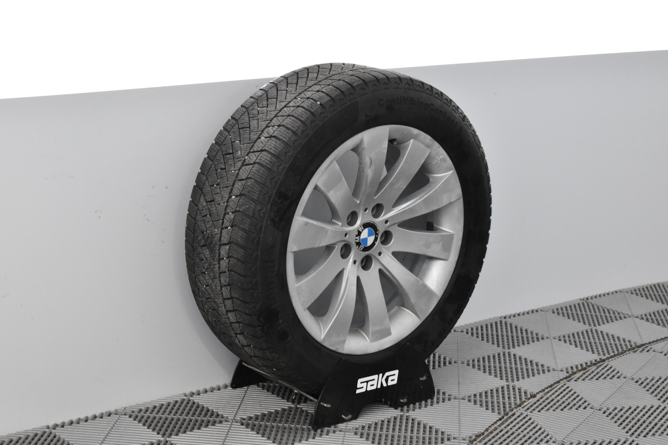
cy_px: 222
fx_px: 1336
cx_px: 334
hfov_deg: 28.1
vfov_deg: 18.9
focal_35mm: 72
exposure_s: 1/80
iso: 3200
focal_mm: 48
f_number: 5.3
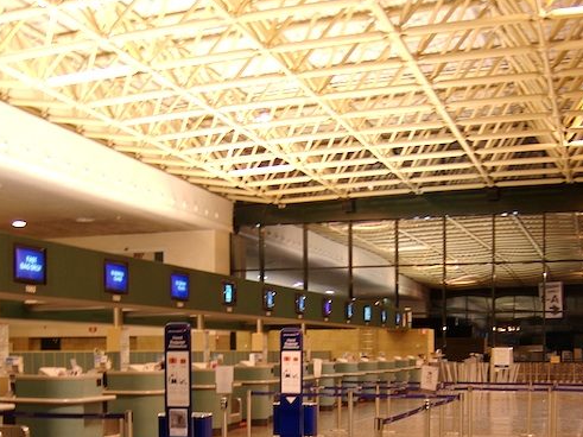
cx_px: 247
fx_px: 909
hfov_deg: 35.5
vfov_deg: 26.1
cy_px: 394
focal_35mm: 54
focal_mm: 18
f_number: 3.5
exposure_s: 1/15
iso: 400
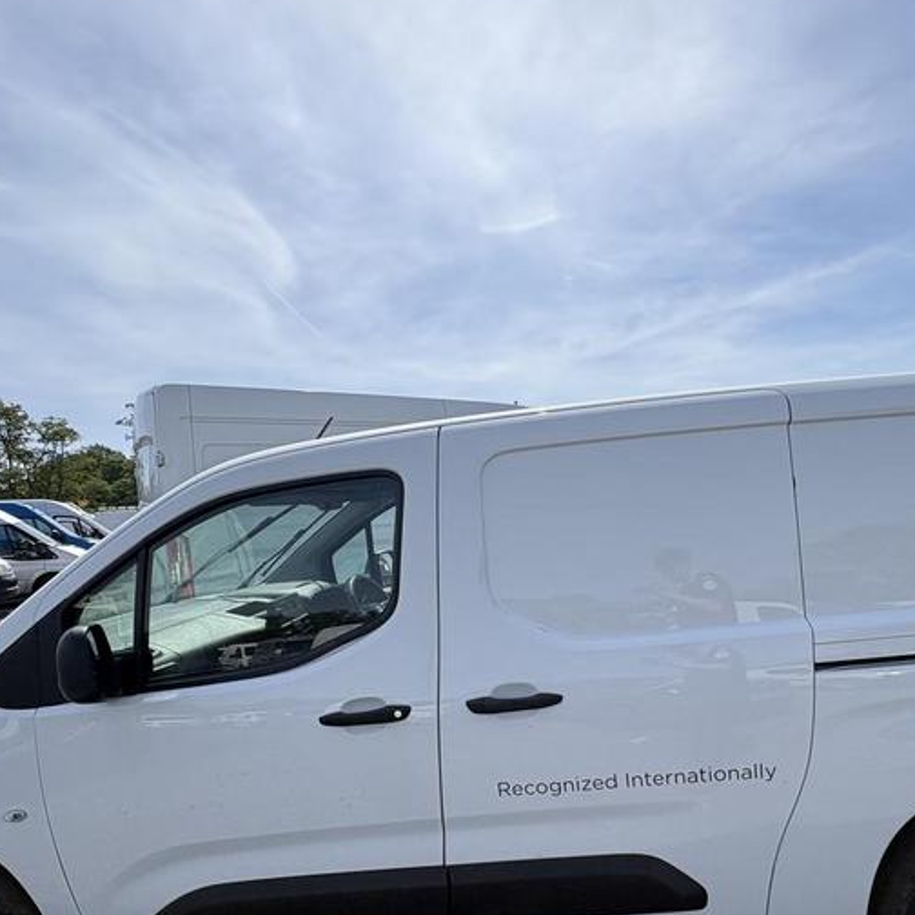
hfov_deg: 68.3
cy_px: 585
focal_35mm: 22
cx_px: 586
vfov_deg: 68.3
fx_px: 658
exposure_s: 1/2208
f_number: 2.2
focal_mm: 2.22
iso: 50
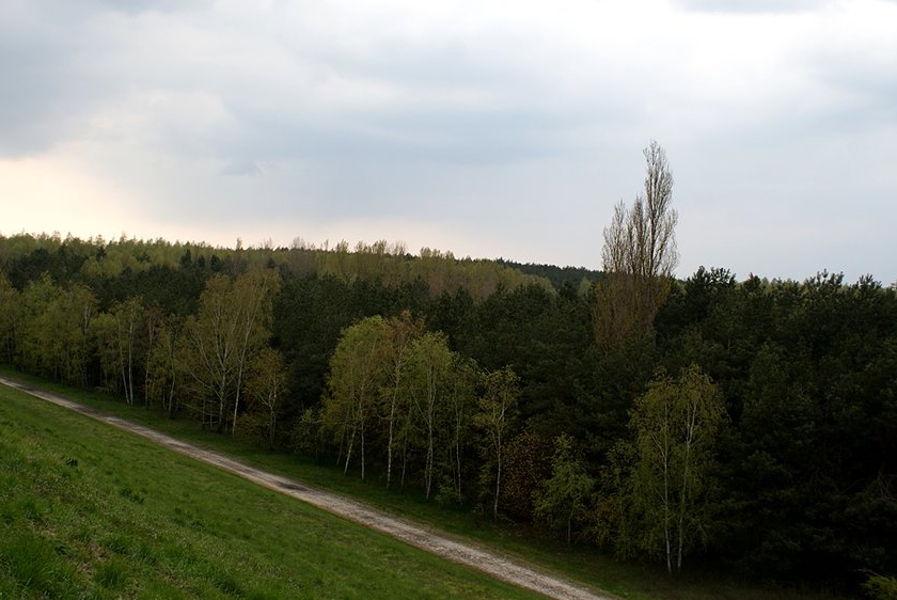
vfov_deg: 29.9
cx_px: 457
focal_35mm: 45
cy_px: 295
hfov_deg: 43.6
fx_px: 1122
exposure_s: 1/100
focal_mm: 28
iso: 100
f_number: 6.3
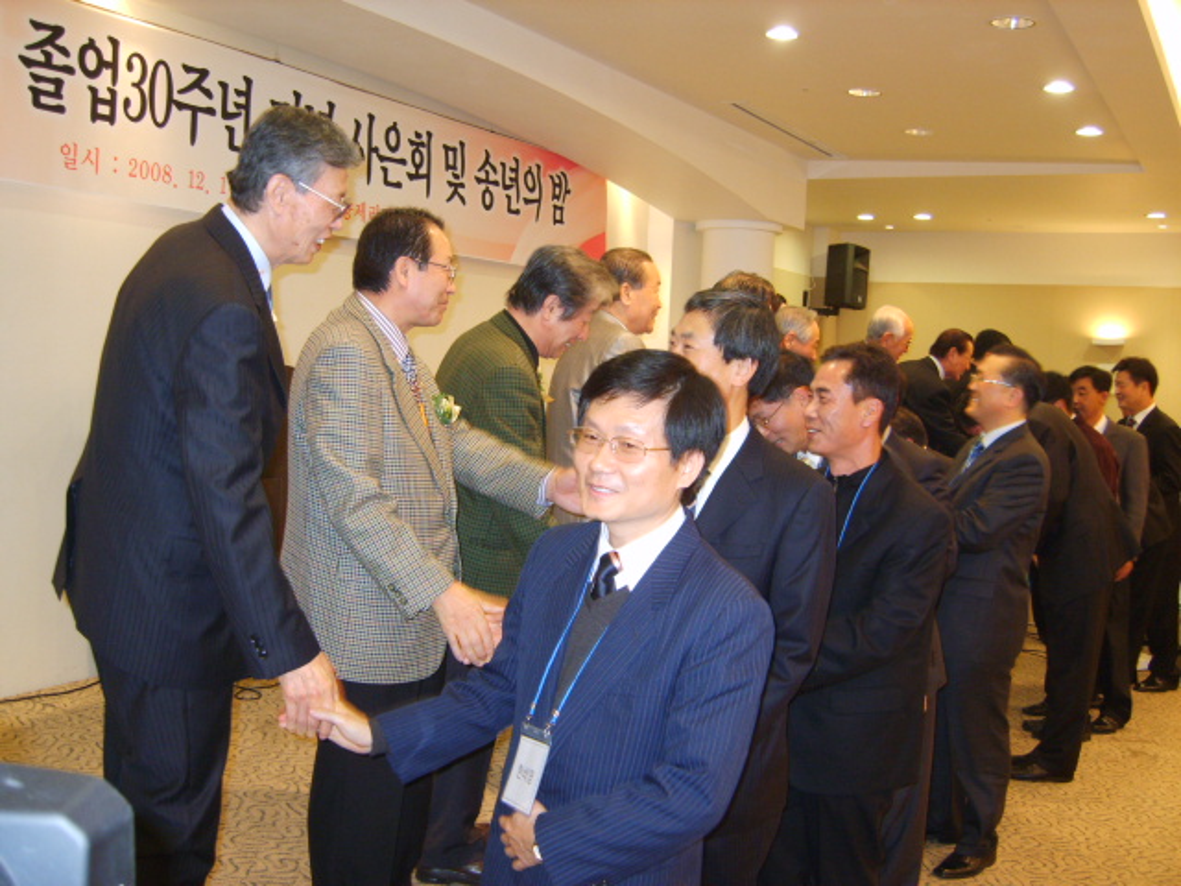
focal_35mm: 35
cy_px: 443
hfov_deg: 52.6
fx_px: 1194
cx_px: 590
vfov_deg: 40.7
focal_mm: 7.4
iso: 157
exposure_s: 1/30
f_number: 2.8
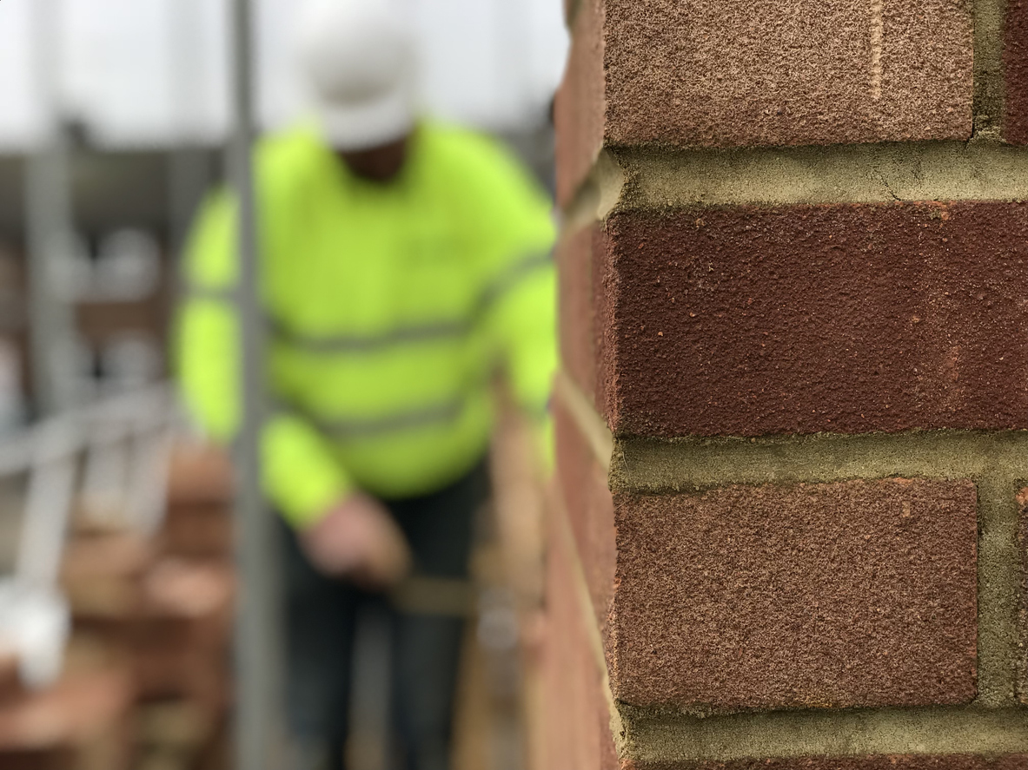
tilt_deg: -3.8
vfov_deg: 25.7
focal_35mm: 57
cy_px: 385
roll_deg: +0.8
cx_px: 514
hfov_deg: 33.8
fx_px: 1693
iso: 20
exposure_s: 1/261
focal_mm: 6.6
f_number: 2.8
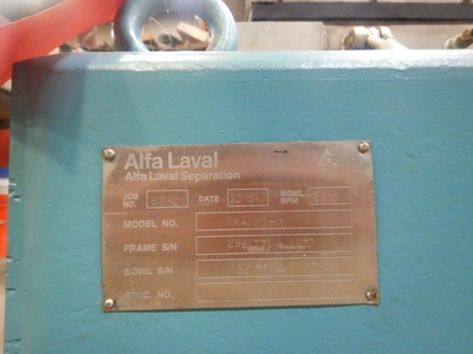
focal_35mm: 24
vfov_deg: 56.8
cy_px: 177
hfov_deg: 71.6
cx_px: 236
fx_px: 328
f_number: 2.8
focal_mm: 4.3
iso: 1600
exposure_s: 1/40
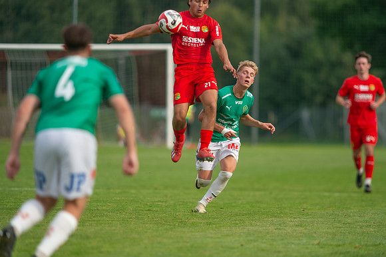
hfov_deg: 4.9
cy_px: 128
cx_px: 193
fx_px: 4501
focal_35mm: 420
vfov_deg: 3.3
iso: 220
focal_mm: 420
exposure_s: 1/1000
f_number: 4
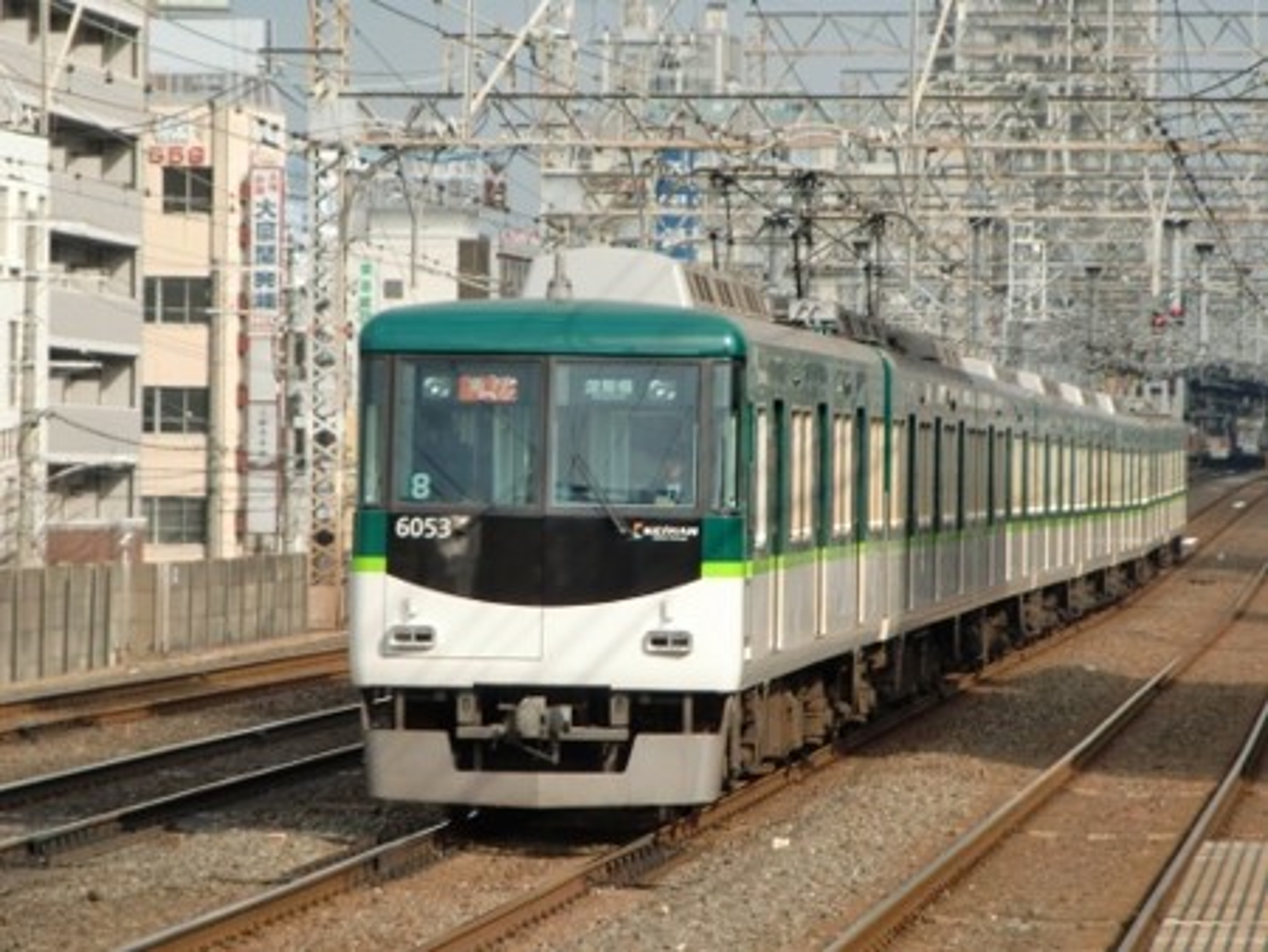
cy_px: 476
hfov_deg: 8.2
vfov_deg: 6.2
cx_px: 634
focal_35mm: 240
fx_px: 8796
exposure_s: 1/250
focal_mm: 43
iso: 64
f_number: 5.8
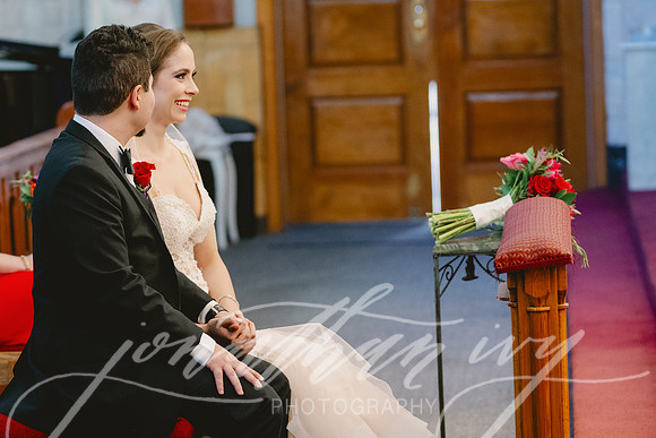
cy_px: 219
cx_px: 328
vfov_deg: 8.2
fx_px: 3062
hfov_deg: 12.2
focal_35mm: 168
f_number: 3.2
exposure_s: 1/125
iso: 3200
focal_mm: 112
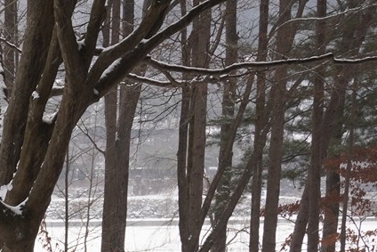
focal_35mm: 165
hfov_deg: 11.0
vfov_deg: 8.0
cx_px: -439
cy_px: 480
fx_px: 1728
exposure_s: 1/100
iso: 320
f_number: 11
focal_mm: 35
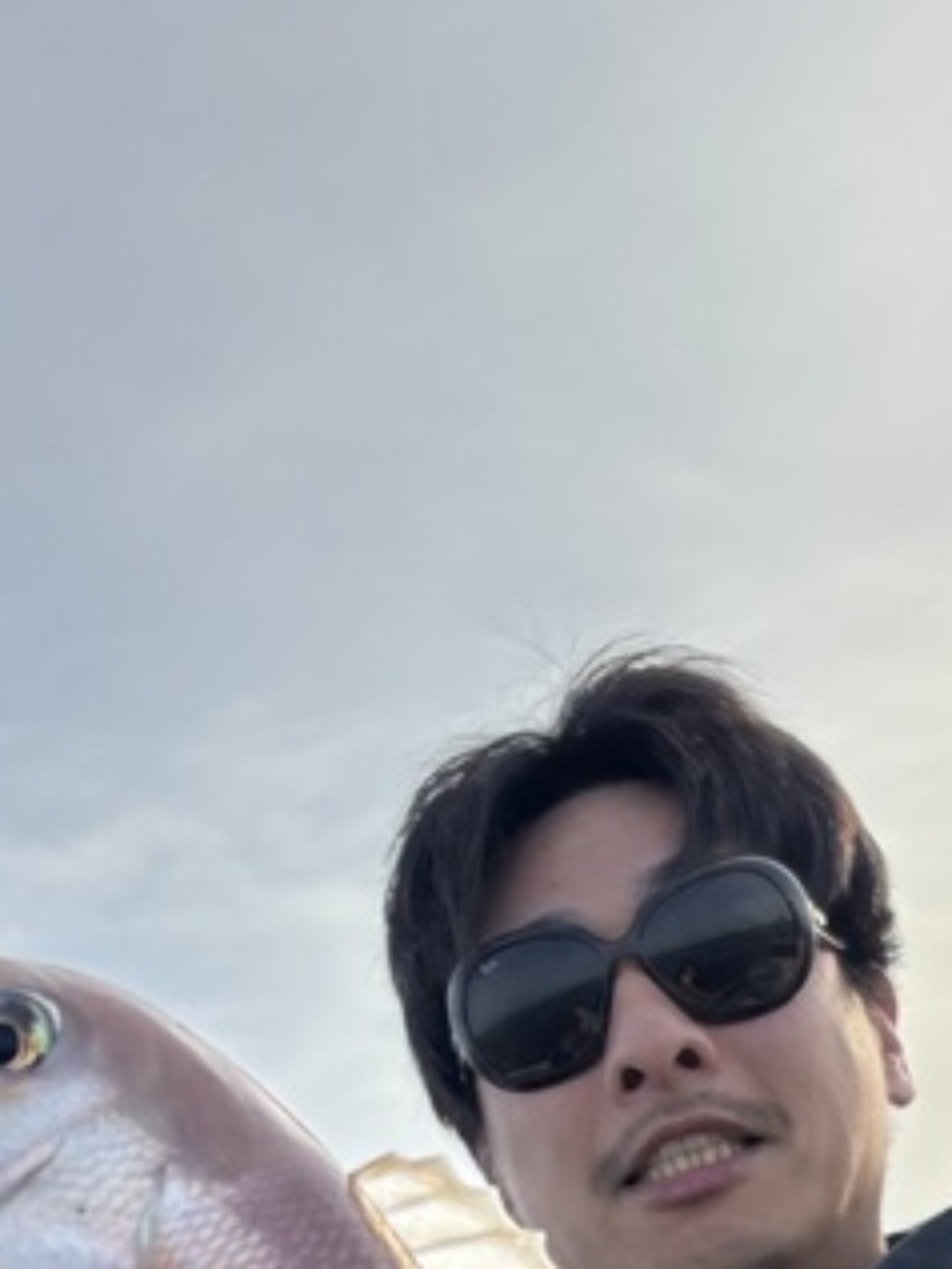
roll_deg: +17.7
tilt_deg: +10.6
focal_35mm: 70
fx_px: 2565
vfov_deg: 25.9
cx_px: 680
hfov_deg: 20.9
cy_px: 1353
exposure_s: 1/2242
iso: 50
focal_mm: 5.96
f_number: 1.6
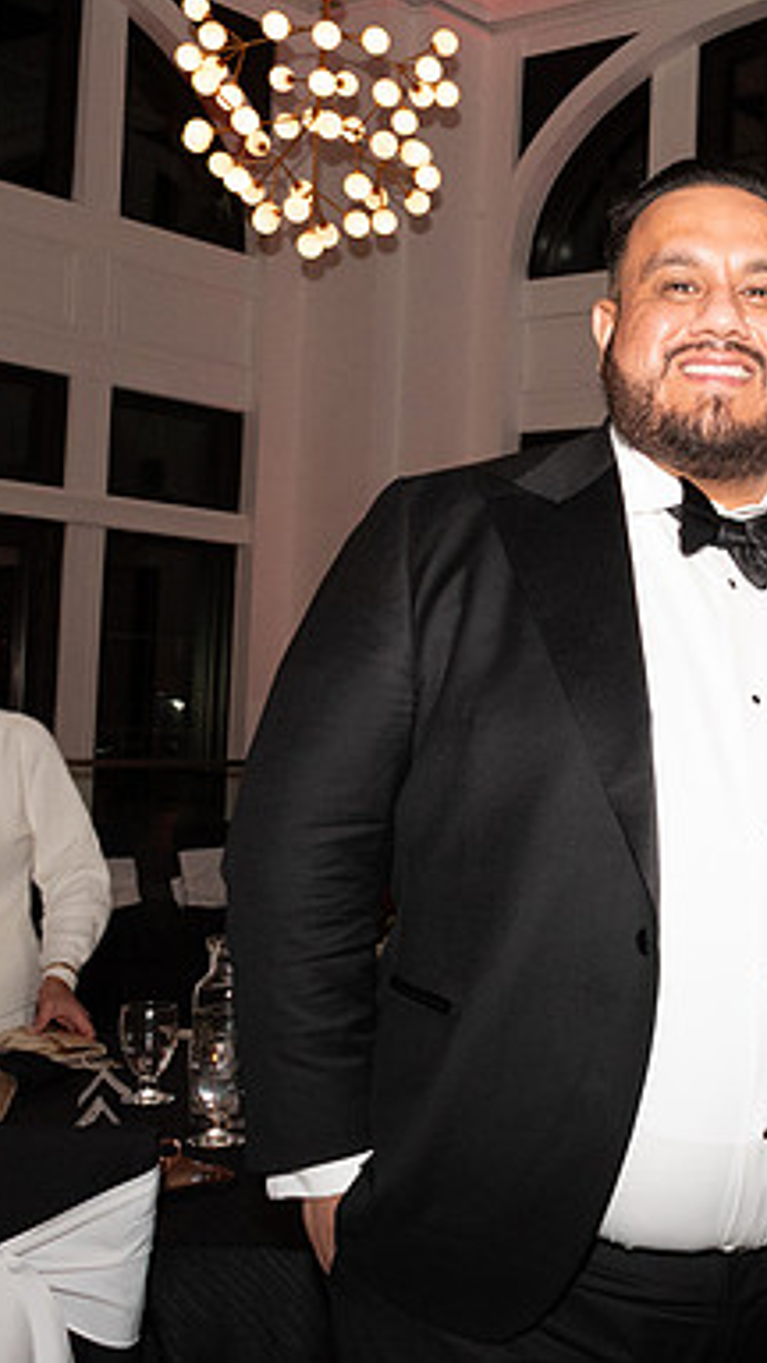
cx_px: 838
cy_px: 680
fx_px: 1772
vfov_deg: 42.1
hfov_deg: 23.0
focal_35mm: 49
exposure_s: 1/100
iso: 2000
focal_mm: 21
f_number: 9
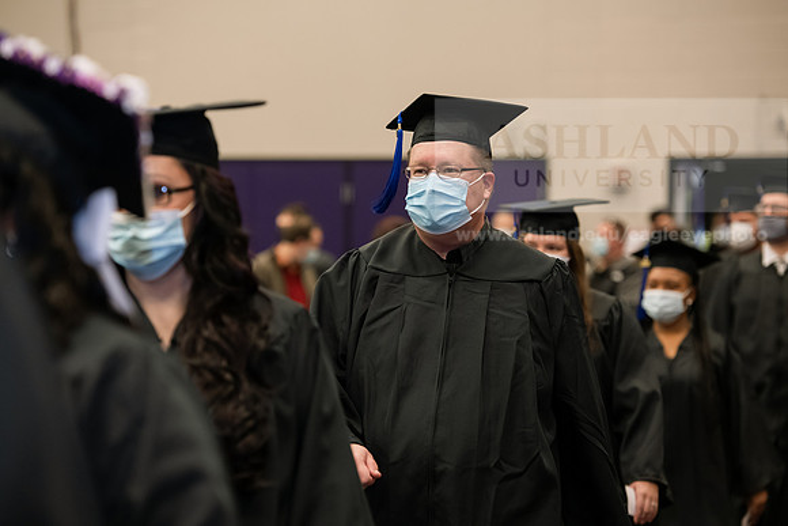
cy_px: 263
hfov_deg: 16.4
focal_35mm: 125
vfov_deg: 11.0
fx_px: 2737
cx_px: 394
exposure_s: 1/200
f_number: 3.5
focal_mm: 125
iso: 1600
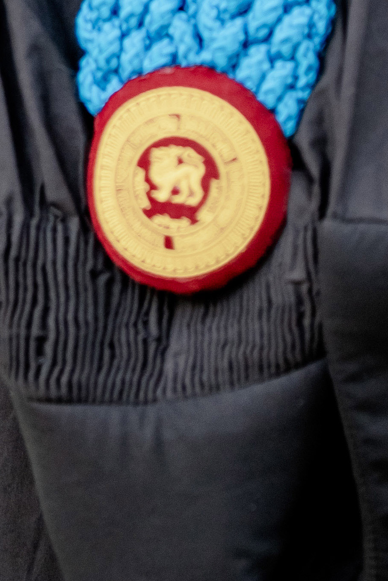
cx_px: 95
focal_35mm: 438
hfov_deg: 3.1
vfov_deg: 4.6
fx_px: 7079
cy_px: -743
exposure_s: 1/2500
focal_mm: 85
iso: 400
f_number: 1.4
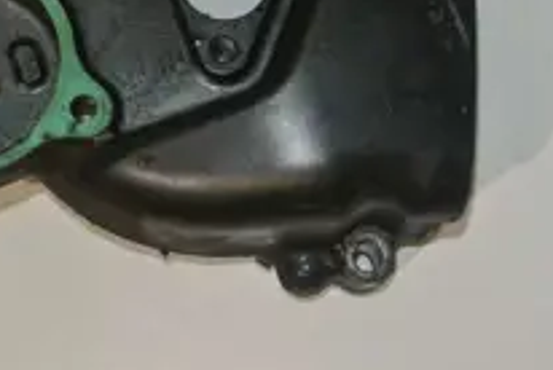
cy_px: -35
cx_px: 140
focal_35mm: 115
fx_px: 1769
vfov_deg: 11.8
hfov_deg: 17.7
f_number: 4.2
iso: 200
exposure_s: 1/60
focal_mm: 16.3
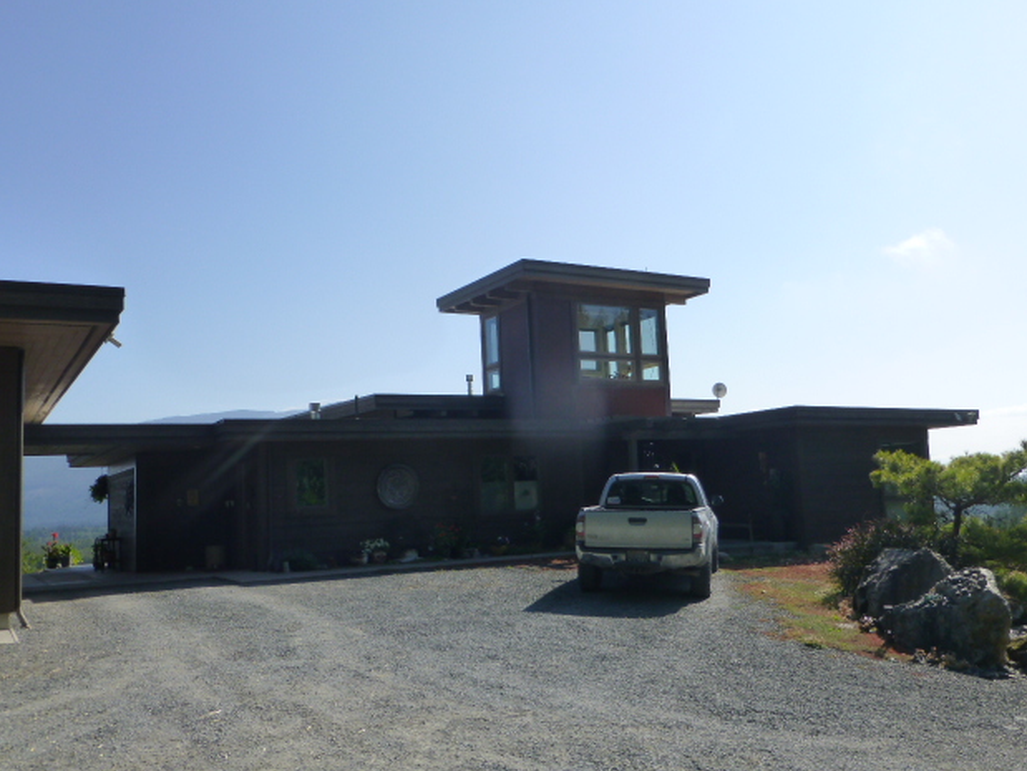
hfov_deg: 58.3
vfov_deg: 45.5
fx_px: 920
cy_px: 376
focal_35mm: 31
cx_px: 519
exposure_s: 1/1000
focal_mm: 5.4
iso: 160
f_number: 4
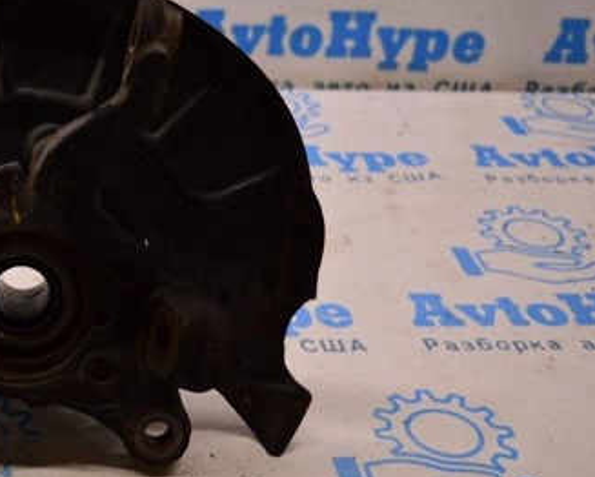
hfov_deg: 27.4
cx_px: 33
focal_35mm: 66
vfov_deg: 23.2
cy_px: 261
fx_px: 1163
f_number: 4
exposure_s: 1/400
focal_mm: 24
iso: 1600
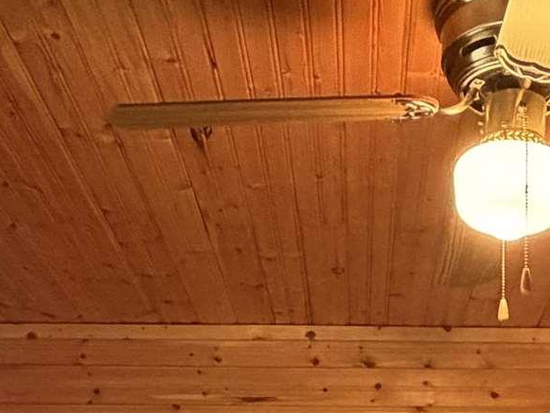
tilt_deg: -6.6
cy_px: 829
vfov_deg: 15.7
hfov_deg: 26.1
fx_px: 1176
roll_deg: +0.2
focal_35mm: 74
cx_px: 390
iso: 640
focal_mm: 2.22
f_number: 2.2
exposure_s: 1/60
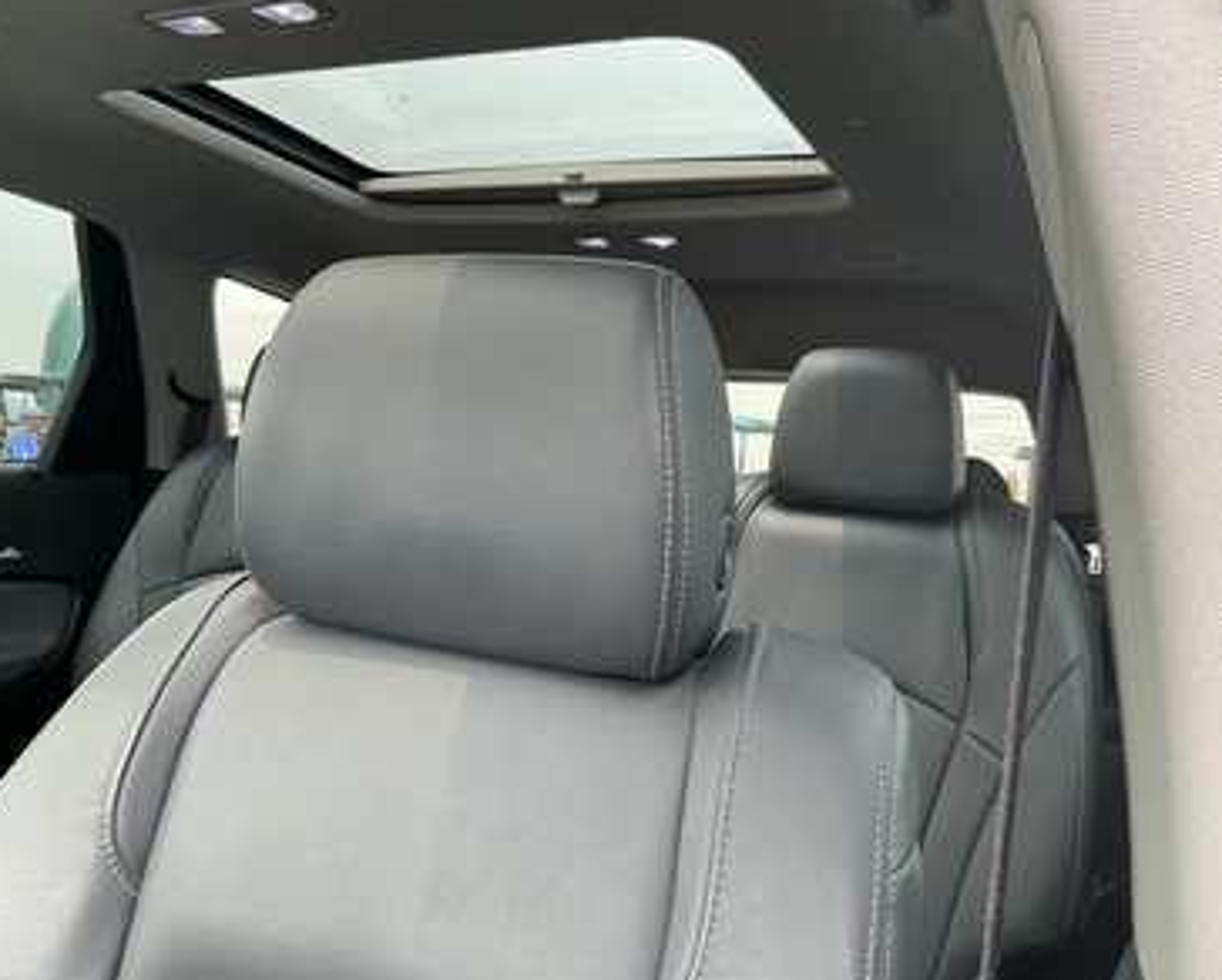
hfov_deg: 58.7
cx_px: 601
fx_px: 1086
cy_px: 487
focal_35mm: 30
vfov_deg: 48.6
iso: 32
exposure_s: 1/122
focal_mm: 3
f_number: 1.8
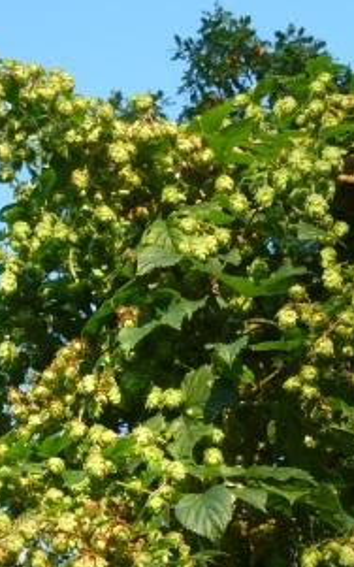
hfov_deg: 10.2
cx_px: 121
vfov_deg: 16.3
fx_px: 1977
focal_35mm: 128
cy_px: 358
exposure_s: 1/100
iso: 100
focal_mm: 13.6
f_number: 4.7
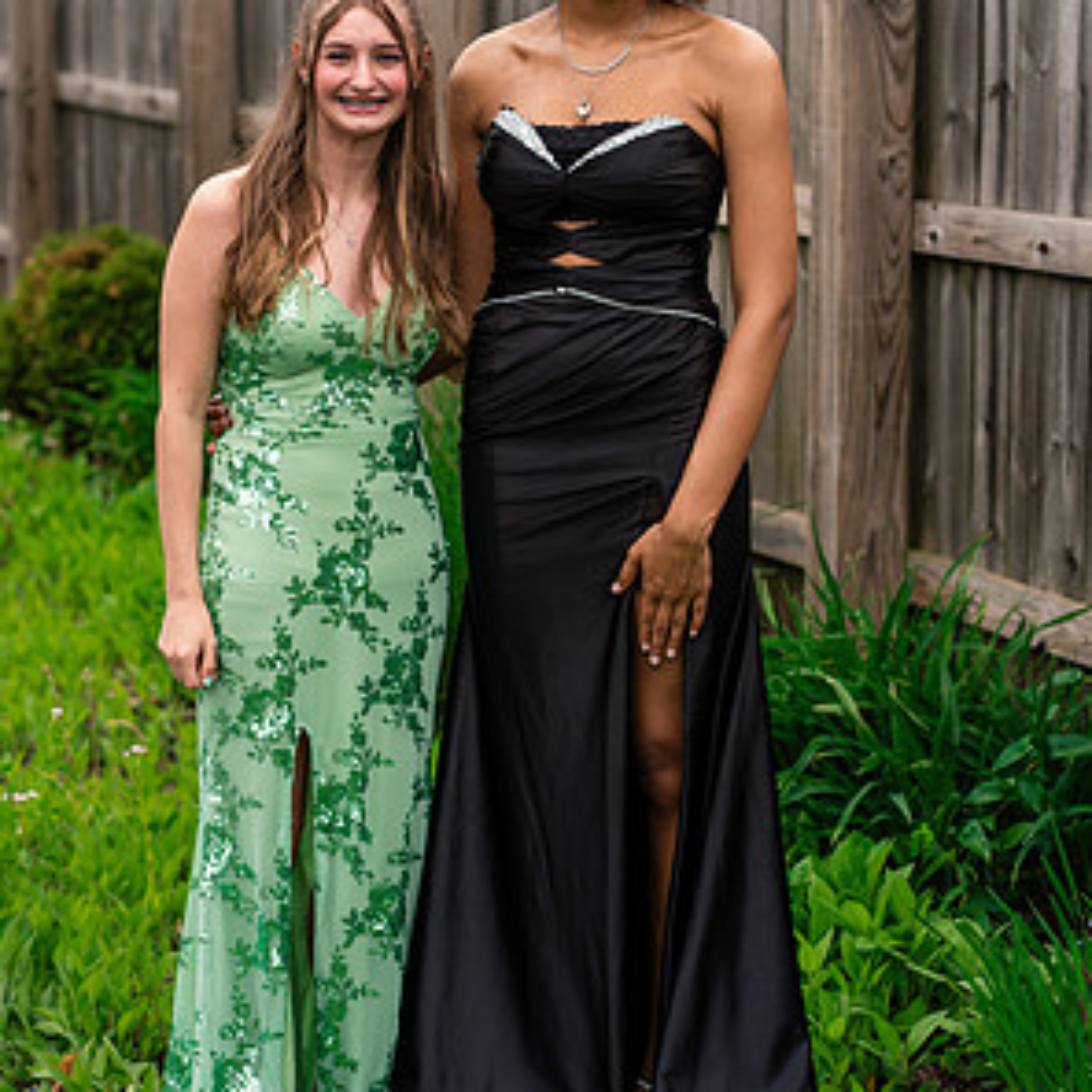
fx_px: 3926
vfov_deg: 15.8
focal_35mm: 110
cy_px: 450
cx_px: 546
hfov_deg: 15.8
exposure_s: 1/1000
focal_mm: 85
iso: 400
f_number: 3.5
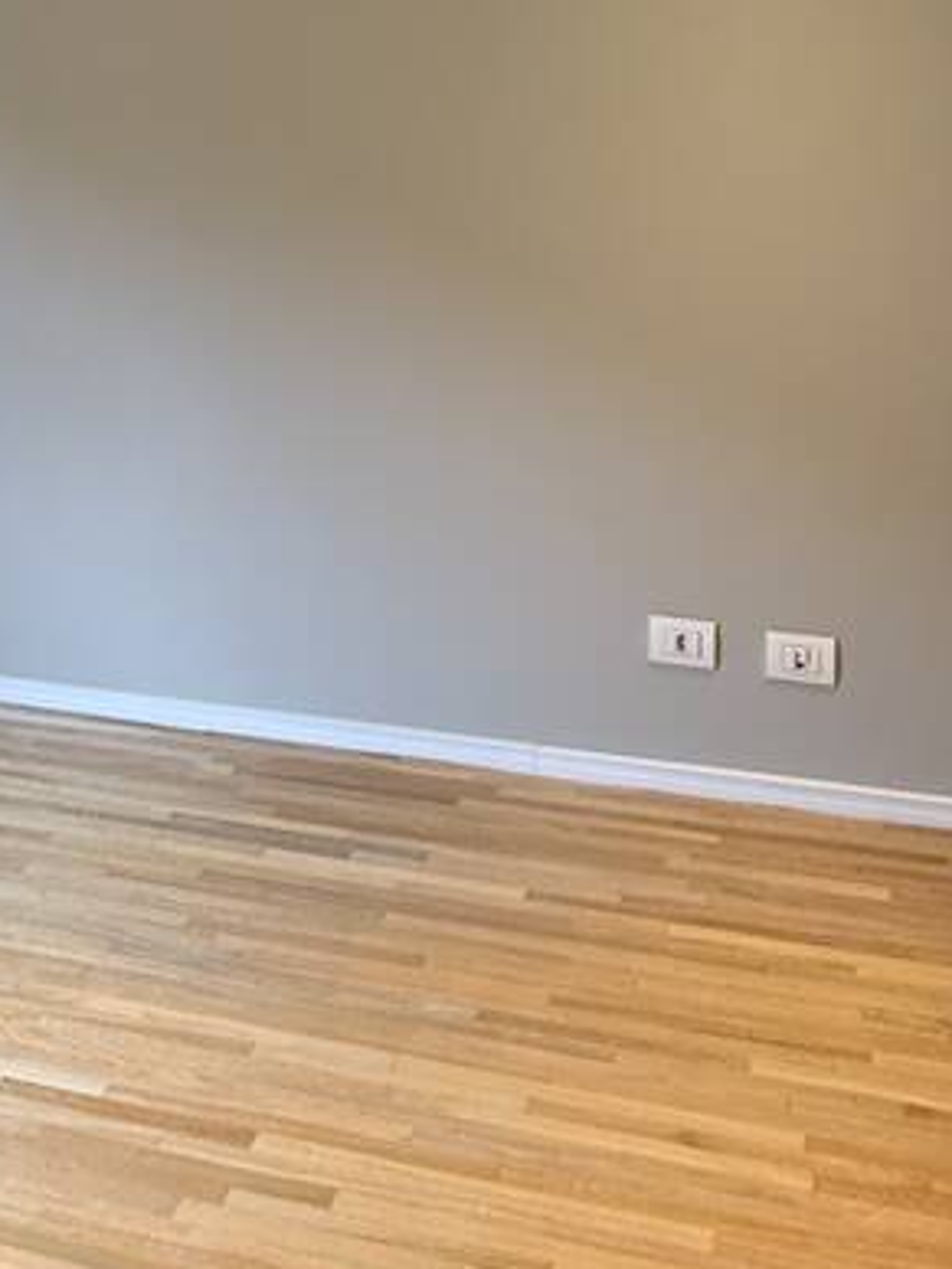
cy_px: 82
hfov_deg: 36.7
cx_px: 402
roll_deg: -0.5
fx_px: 1430
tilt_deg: +1.4
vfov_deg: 43.0
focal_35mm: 39
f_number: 2.2
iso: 250
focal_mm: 2.22
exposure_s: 1/99
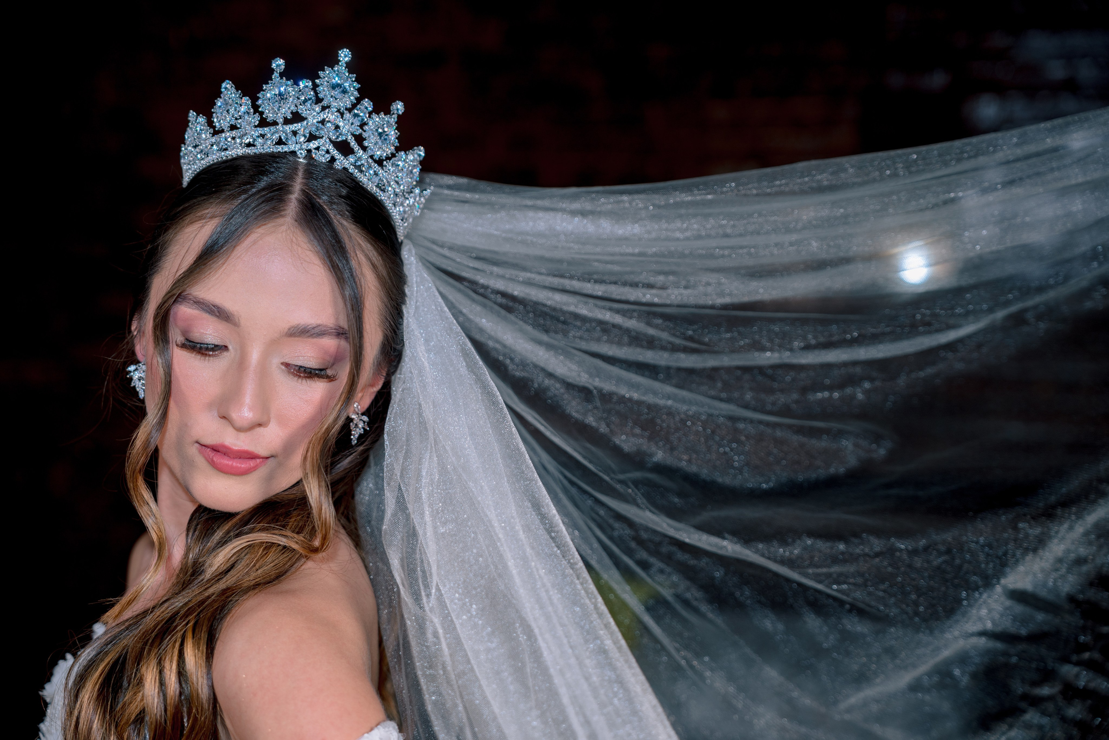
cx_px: 554
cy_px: 370
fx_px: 1756
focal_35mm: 57
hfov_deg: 35.1
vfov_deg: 23.8
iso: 125
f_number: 2.8
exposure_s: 1/250
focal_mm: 57
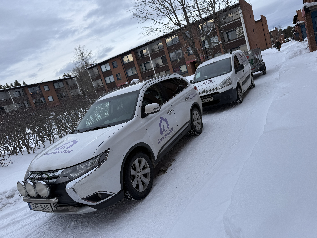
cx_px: 158
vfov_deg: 56.8
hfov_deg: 71.6
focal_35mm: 24
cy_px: 119
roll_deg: +16.7
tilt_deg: -11.7
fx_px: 220
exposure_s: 1/319
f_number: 1.78
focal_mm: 6.76
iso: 80
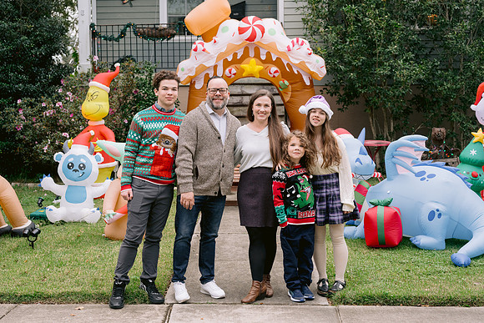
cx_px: 215
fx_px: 749
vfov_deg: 24.3
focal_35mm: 56
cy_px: 162
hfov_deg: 35.8
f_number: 4.5
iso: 400
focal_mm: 50
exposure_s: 1/125
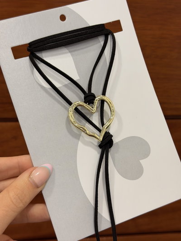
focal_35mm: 48
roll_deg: -0.2
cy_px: 120
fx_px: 335
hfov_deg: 30.3
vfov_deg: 39.6
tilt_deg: -13.0
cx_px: 90
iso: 64
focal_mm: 6.76
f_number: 1.78
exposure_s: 1/50
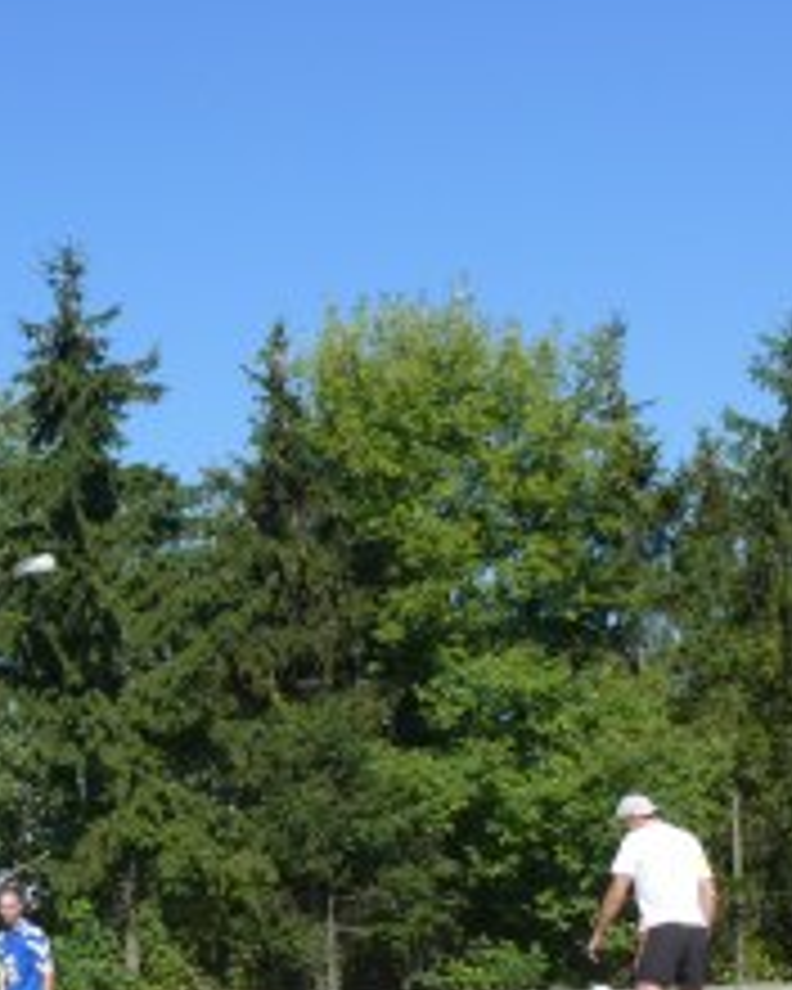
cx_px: -90
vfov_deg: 21.4
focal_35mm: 87
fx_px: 2549
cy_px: 909
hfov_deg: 17.1
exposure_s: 1/500
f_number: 5.6
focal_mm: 7.4
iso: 100
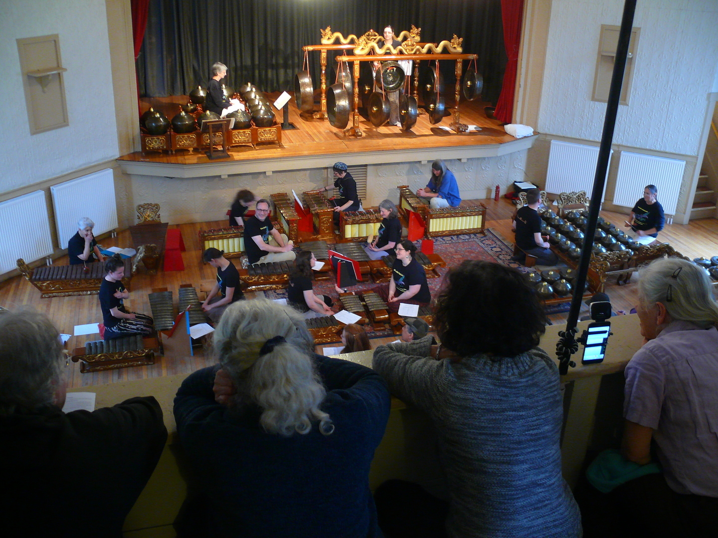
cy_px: 269
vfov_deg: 40.7
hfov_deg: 52.6
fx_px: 726
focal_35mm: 35
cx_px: 359
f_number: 2.8
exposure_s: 1/10
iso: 200
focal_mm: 7.4
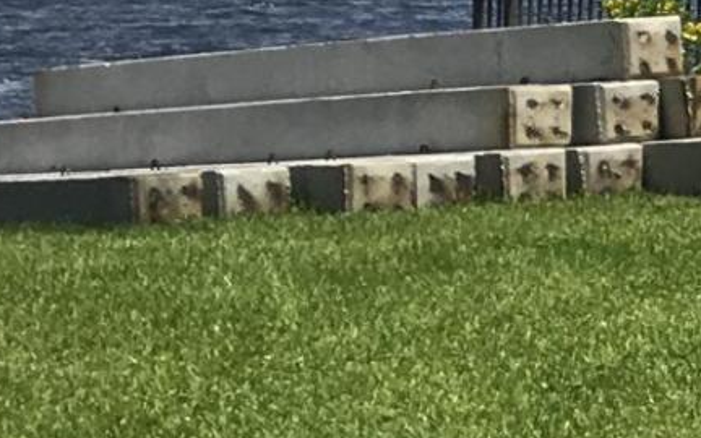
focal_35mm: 205
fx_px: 3916
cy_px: -104
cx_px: 2288
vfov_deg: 6.4
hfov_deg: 8.2
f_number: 2.2
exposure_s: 1/2262
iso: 25
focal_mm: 4.15
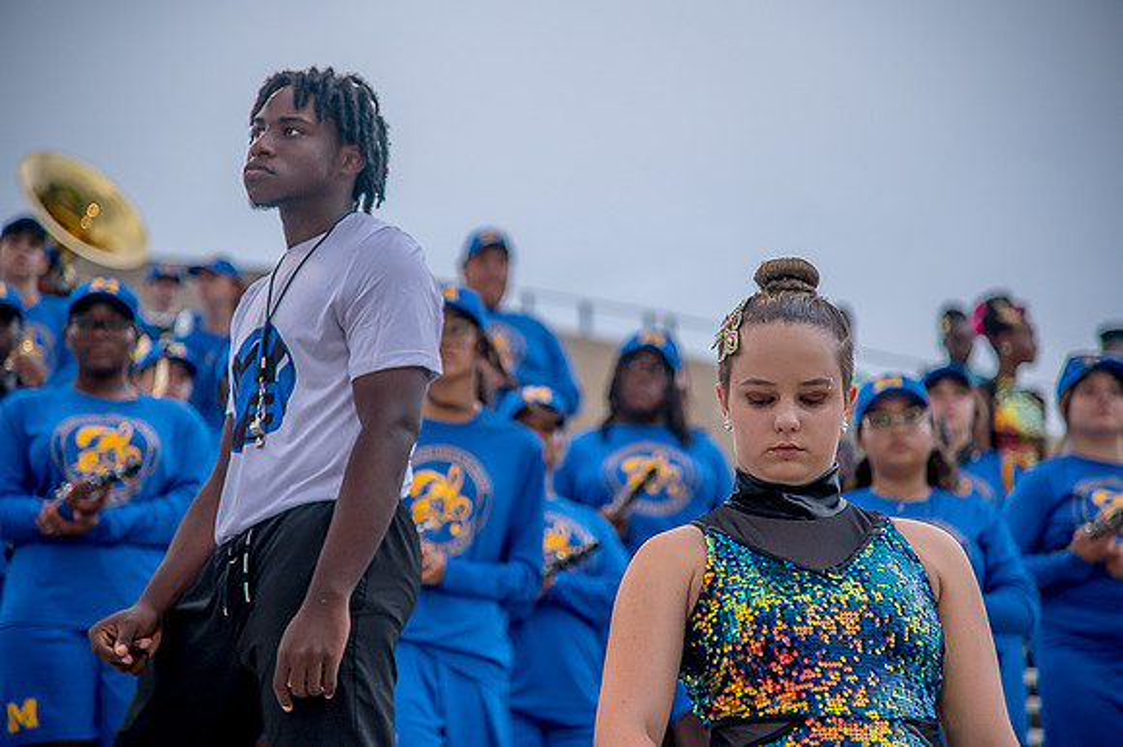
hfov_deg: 17.1
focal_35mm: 120
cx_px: 562
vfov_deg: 11.4
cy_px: 374
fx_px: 3741
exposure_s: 1/250
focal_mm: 120
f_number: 4
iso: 400
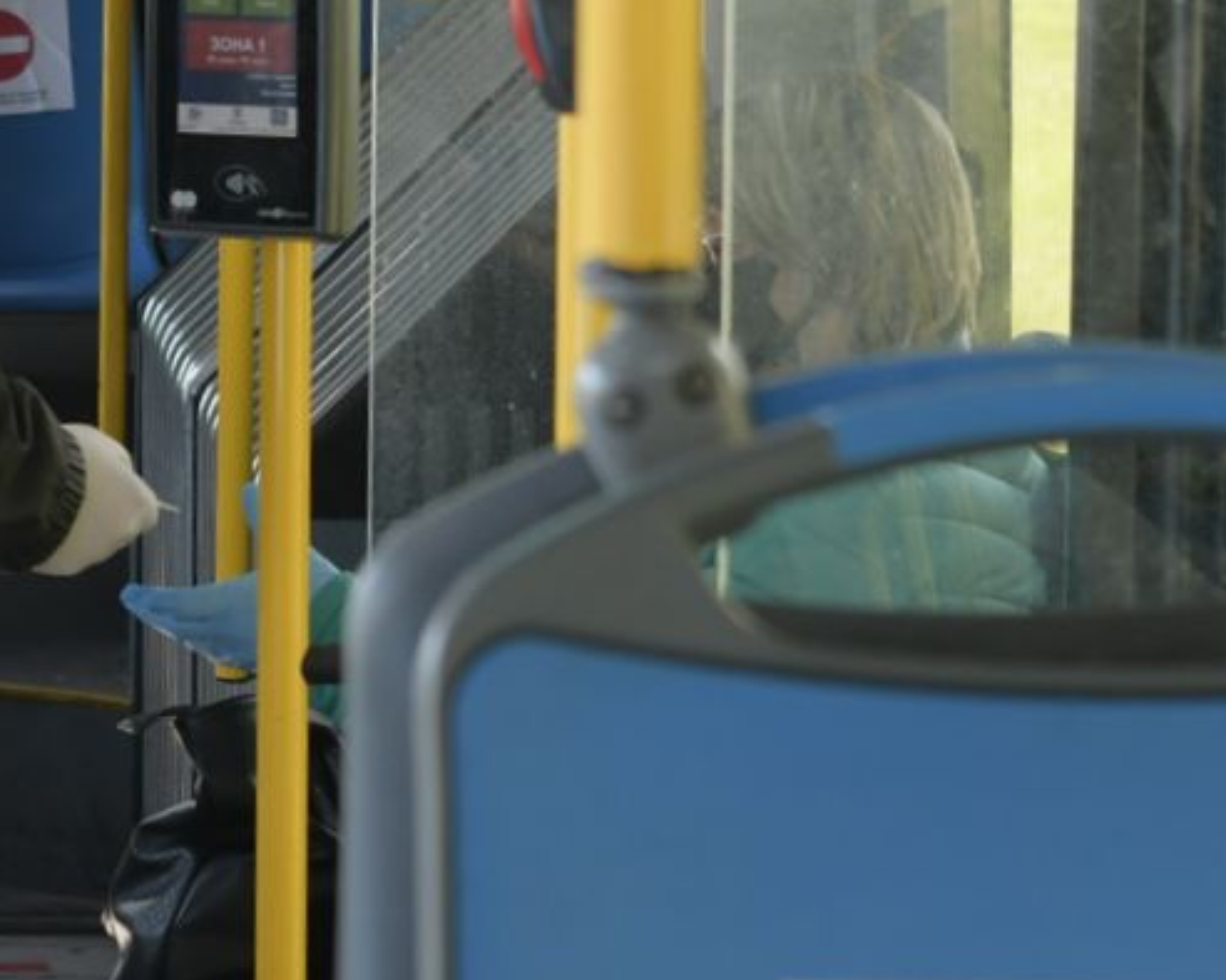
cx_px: -42
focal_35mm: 160
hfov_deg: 11.9
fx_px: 5803
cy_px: 298
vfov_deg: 9.6
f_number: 4
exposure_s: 1/200
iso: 640
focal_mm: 42
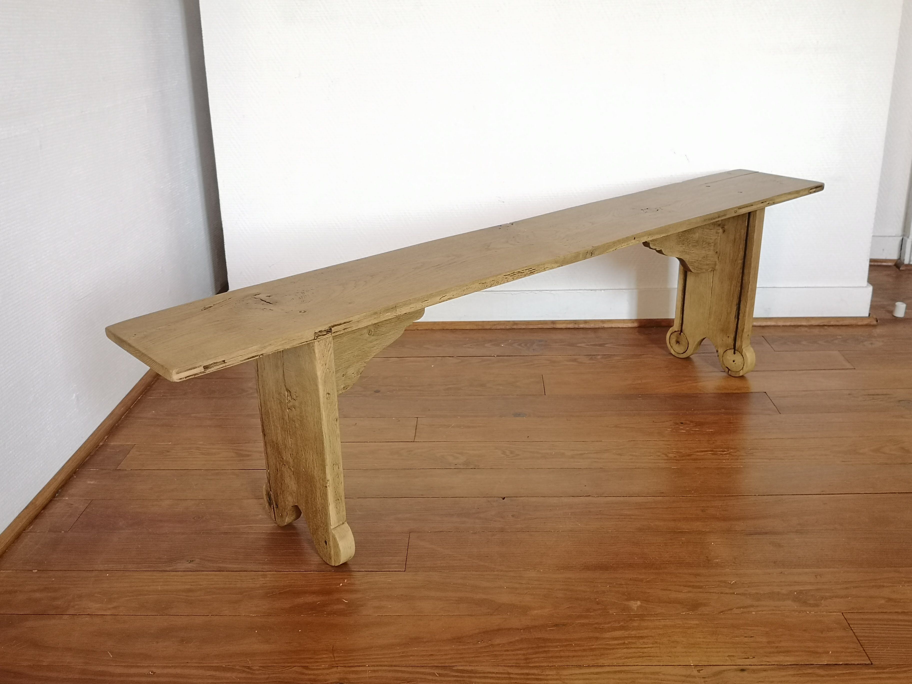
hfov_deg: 54.0
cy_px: 342
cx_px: 456
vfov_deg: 41.8
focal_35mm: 34
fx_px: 896
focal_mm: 5.58
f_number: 1.8
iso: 160
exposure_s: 1/36
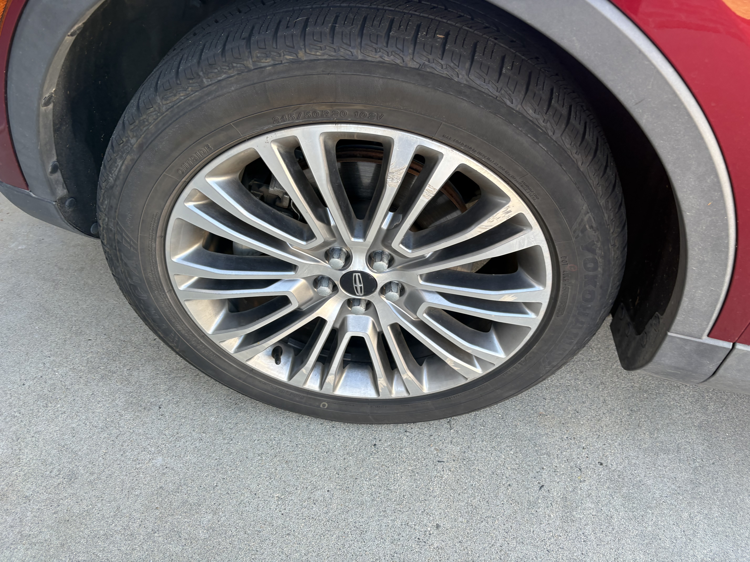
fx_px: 563
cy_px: 281
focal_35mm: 26
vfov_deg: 53.1
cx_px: 375
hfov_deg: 67.3
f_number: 1.6
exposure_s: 1/122
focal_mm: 5.96
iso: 40
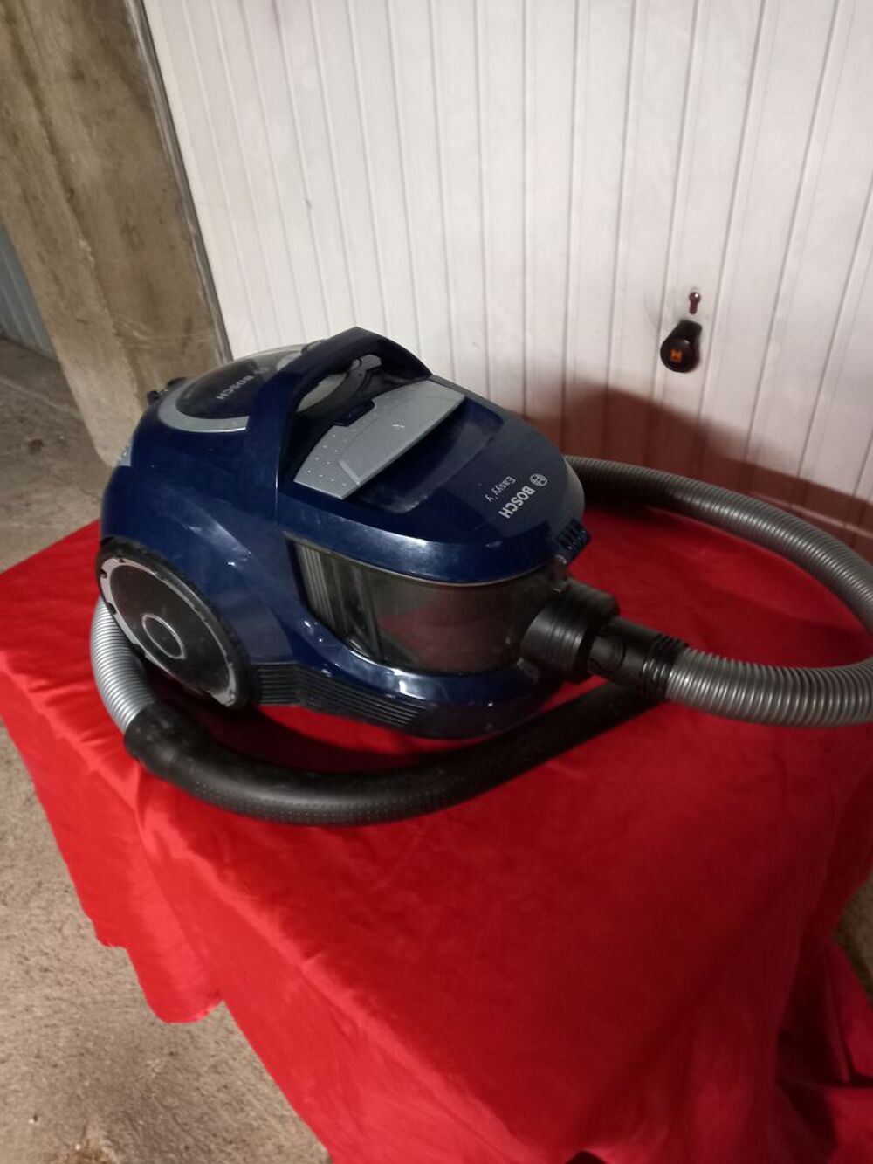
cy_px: 582
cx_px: 436
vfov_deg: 69.4
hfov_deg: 54.9
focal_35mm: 25
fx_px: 841
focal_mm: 4.6
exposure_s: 1/20
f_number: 2
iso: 640
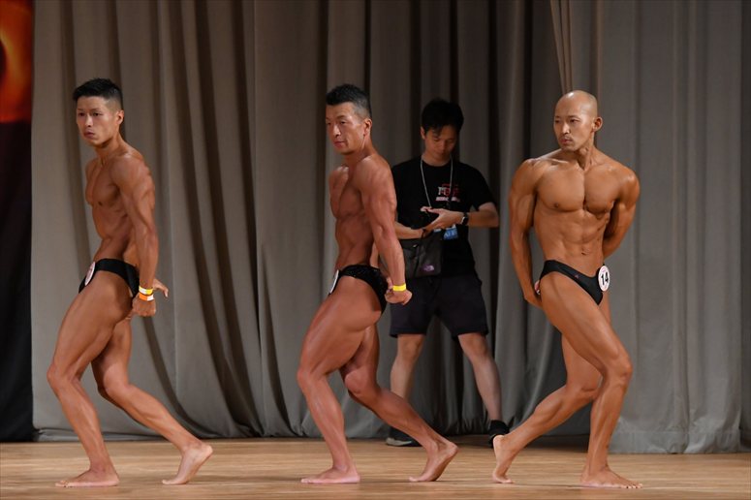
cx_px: 376
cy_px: 250
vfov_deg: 5.4
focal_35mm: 255
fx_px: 5317
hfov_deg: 8.1
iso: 3200
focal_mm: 170
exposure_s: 1/400
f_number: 5.6
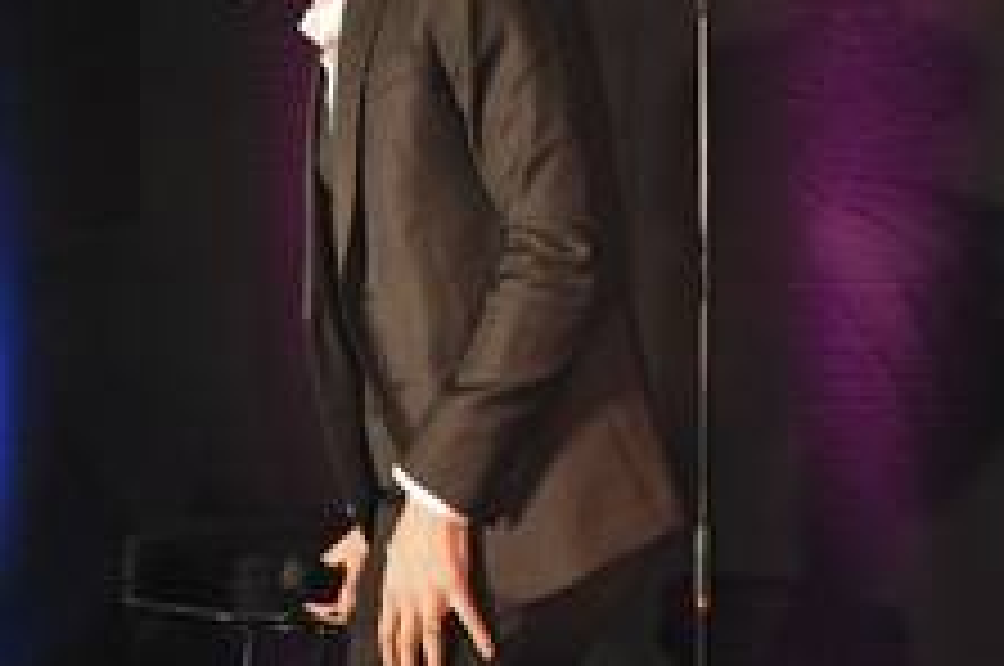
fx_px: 2284
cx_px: 2
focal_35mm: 82
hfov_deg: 23.7
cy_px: 310
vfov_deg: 16.6
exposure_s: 1/60
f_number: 4.5
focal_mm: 27
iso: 1600
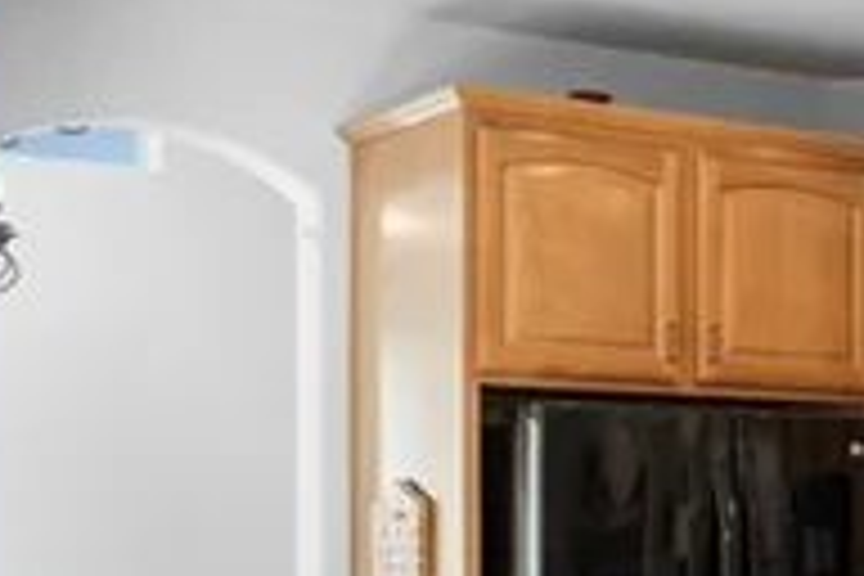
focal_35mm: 96
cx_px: 1084
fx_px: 2304
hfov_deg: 19.7
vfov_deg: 14.0
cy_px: 587
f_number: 8
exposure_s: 1/30
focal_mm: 18
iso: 400
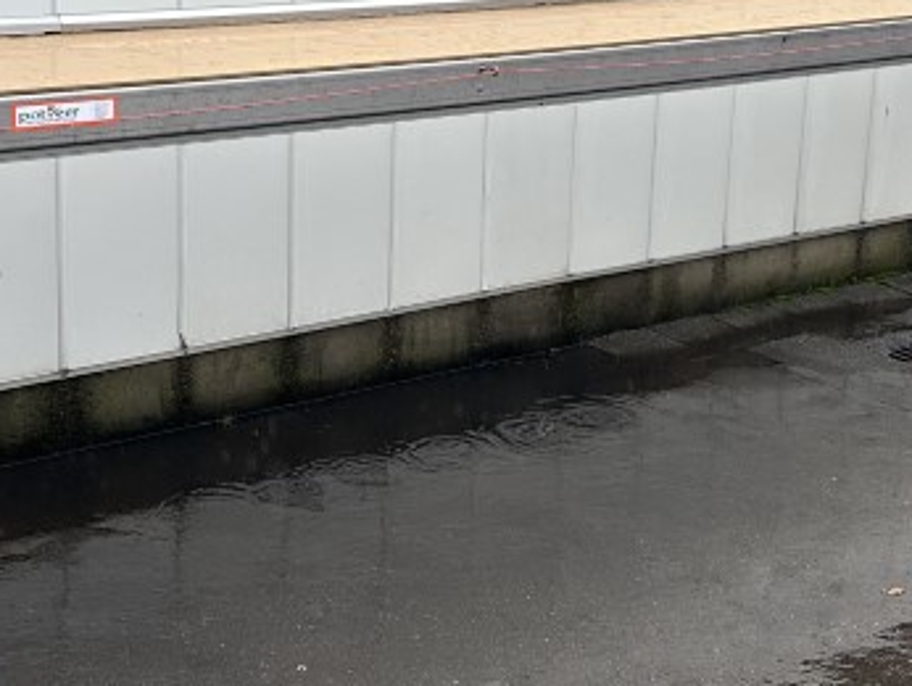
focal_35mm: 71
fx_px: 1872
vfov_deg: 20.7
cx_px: 374
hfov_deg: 27.3
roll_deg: -1.8
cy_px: 264
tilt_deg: -12.0
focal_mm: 6.86
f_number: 1.78
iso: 80
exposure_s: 1/412
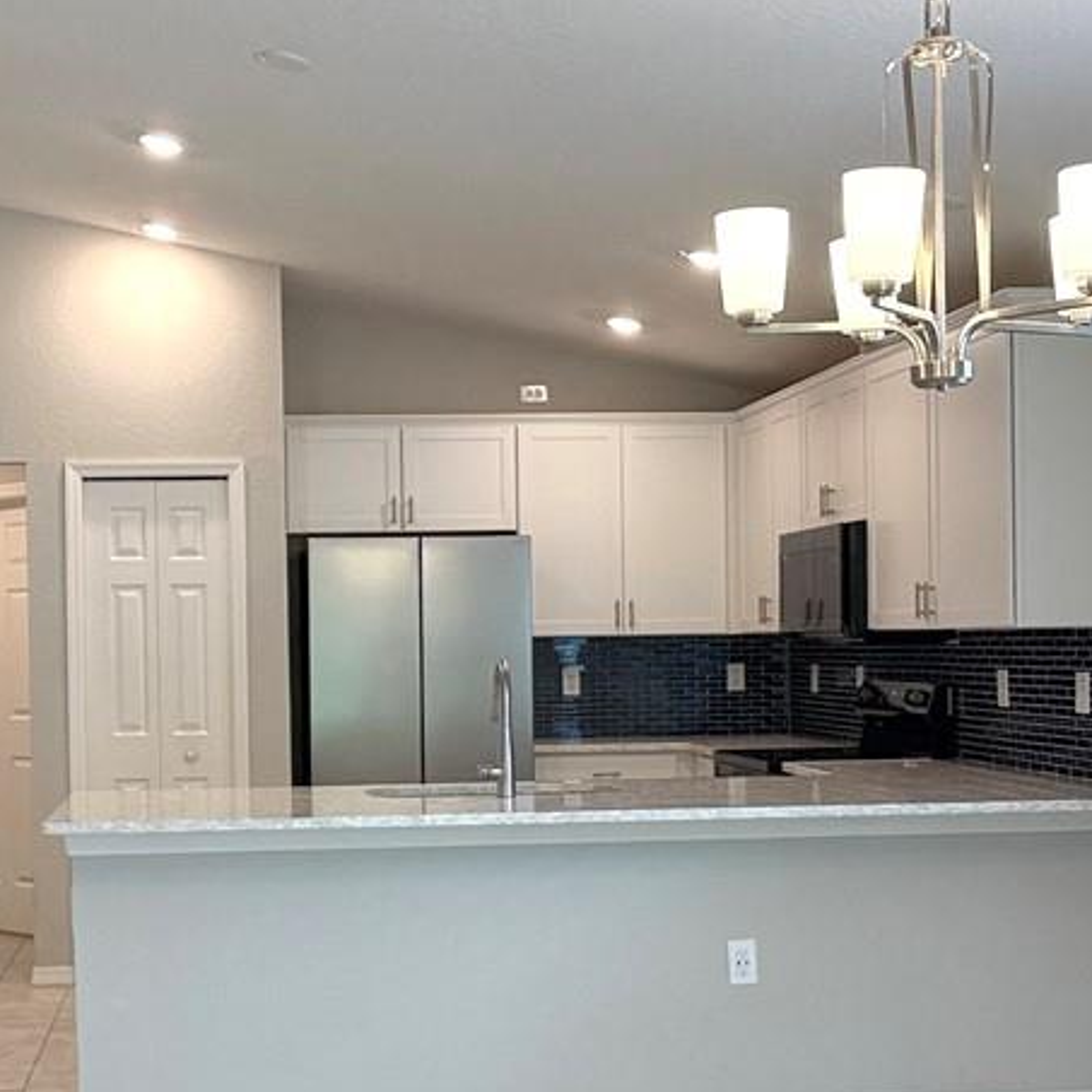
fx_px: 2677
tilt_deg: +0.2
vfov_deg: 23.0
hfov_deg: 23.0
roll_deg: +0.7
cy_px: 656
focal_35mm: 75
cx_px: 362
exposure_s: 1/234
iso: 160
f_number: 1.78
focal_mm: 6.76
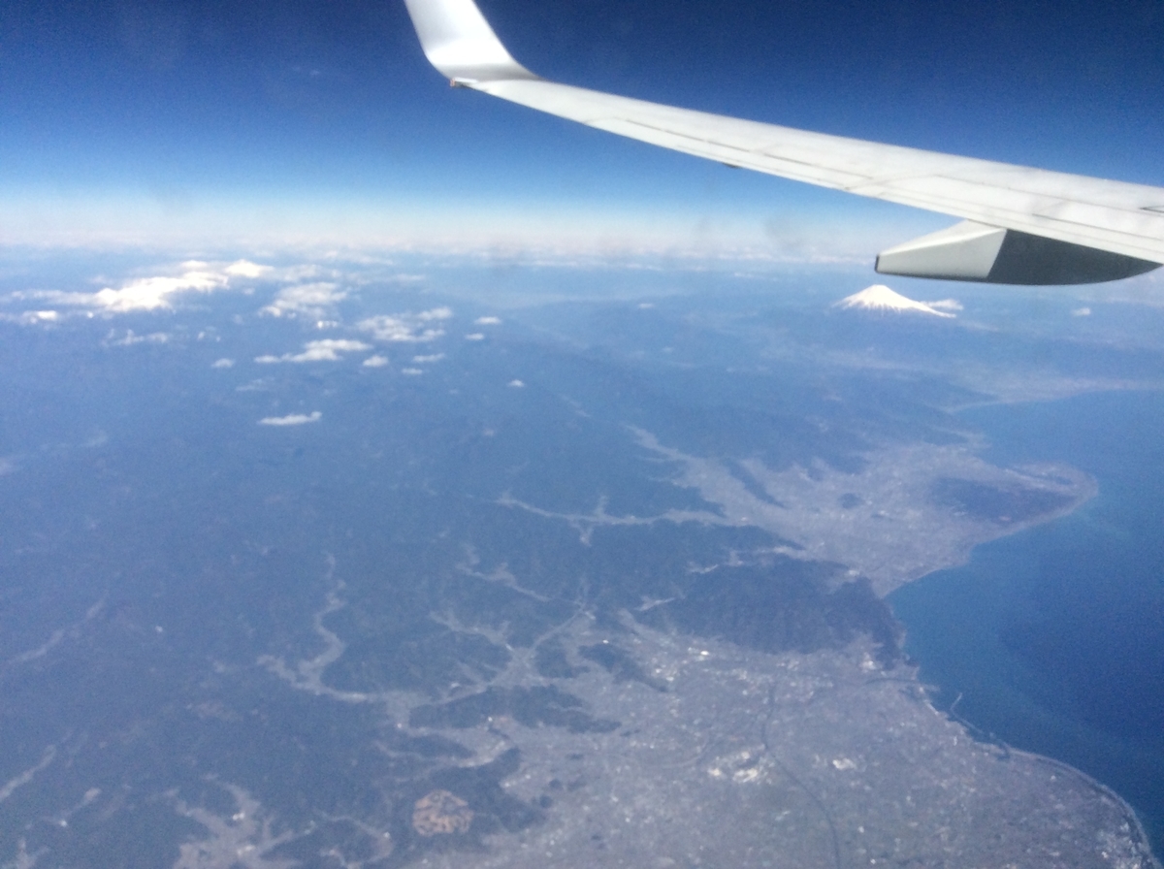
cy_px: 434
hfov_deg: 56.9
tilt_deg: -12.3
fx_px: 1074
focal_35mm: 32
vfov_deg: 44.0
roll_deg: -2.0
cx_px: 582
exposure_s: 1/1634
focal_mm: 3.3
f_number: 2.4
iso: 32
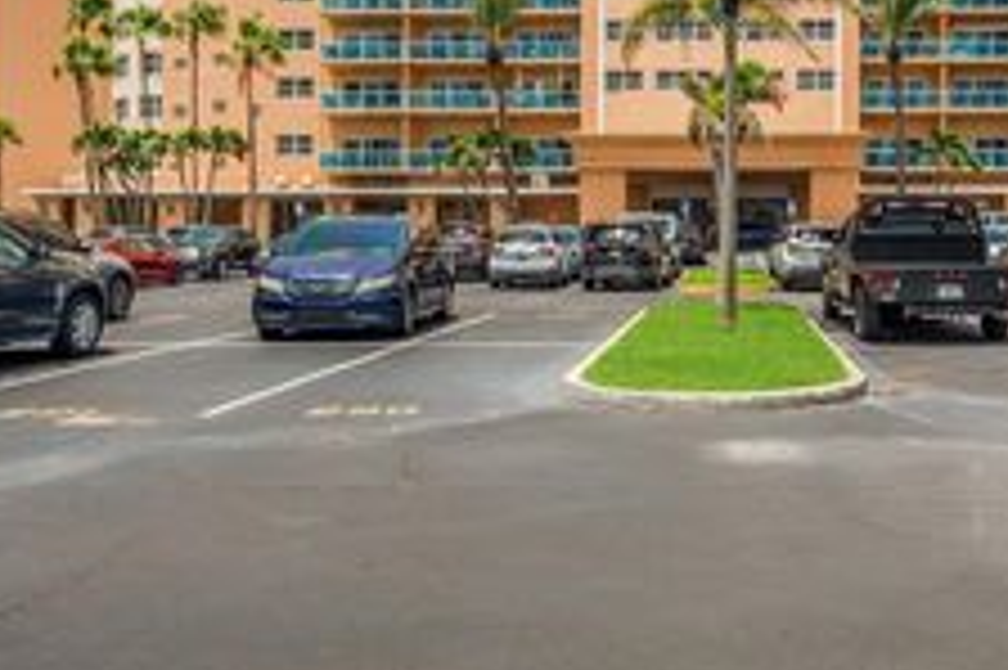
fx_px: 1063
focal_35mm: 38
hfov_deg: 49.2
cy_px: 83
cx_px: 724
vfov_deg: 33.4
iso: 400
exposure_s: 1/800
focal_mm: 17
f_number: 6.3
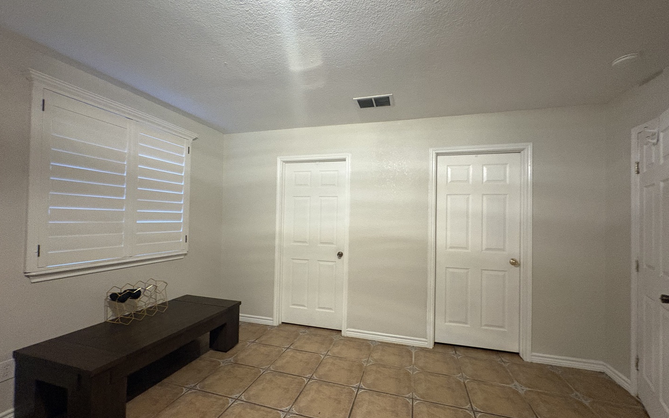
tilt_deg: +1.0
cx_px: 335
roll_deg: -0.7
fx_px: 273
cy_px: 216
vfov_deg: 74.7
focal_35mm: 15
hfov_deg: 101.5
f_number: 2.2
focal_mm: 2.22
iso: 640
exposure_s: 1/40
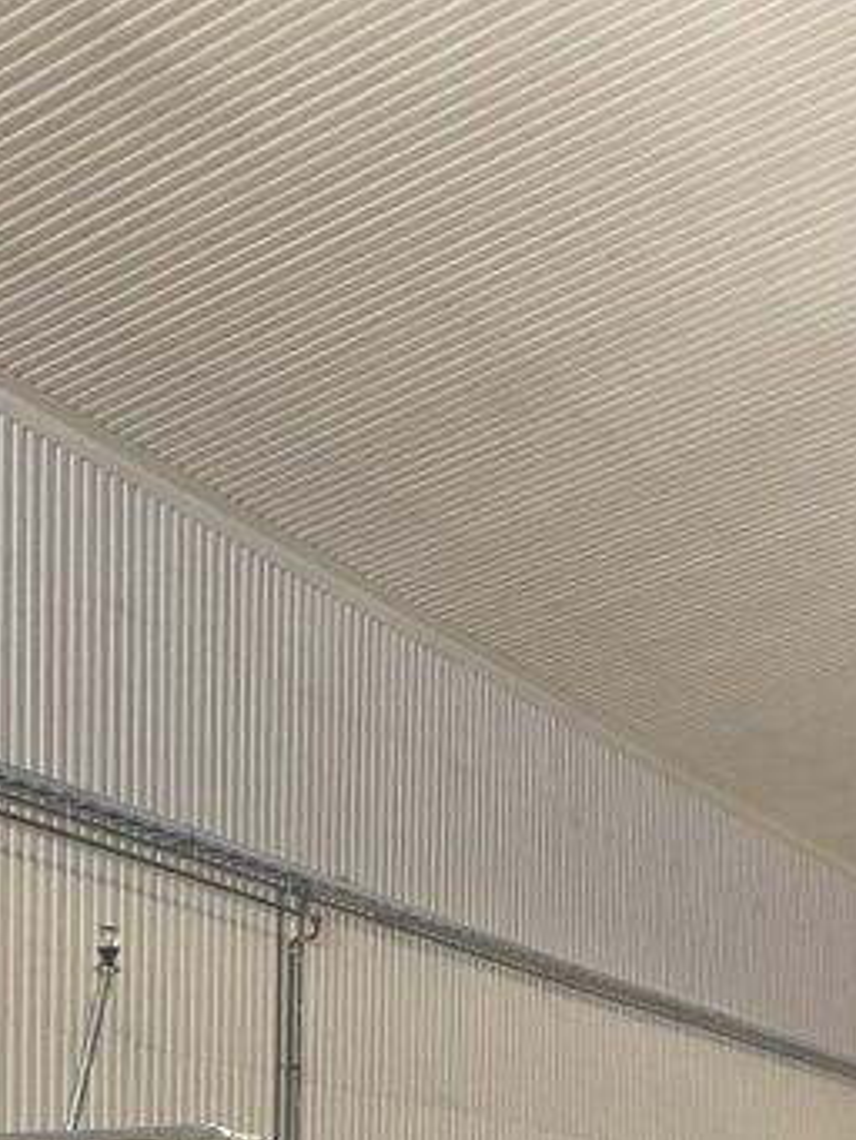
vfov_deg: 21.5
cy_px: 1641
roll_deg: -0.3
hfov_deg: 17.7
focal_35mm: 78
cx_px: -254
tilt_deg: -3.6
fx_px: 2570
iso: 200
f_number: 1.8
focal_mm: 4.25
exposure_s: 1/50
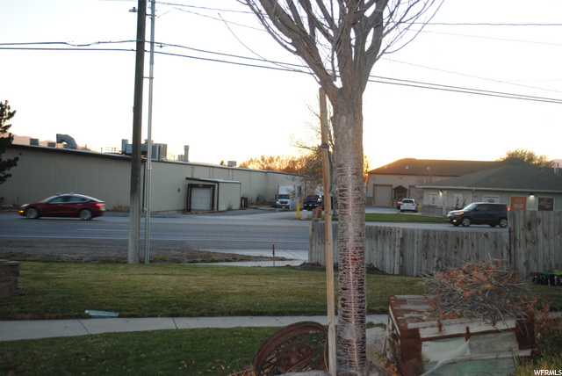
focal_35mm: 48
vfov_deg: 28.1
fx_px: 750
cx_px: 281
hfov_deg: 41.1
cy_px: 188
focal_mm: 32
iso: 200
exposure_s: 1/100
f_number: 4.8
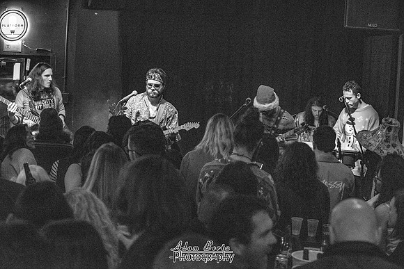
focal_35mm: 70
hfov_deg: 28.8
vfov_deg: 19.5
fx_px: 786
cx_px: 202
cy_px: 134
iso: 12800
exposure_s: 1/60
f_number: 4
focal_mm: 70
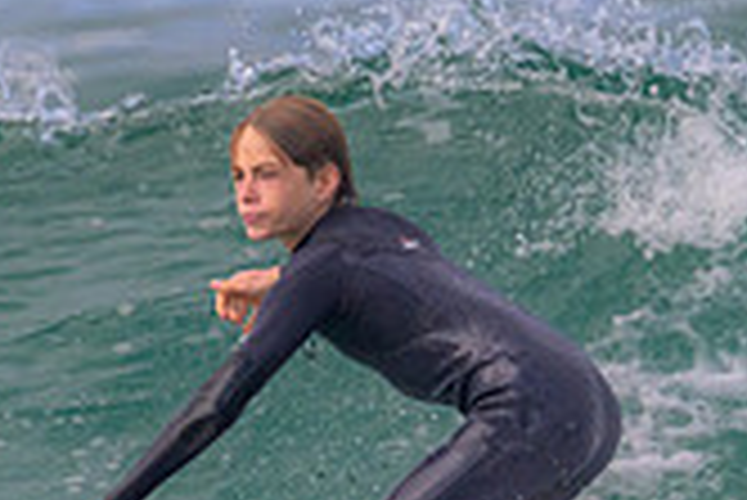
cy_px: 538
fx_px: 58066
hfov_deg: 0.7
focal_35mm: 2796
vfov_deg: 0.5
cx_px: 414
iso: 1400
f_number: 11
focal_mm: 800
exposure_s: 1/1250
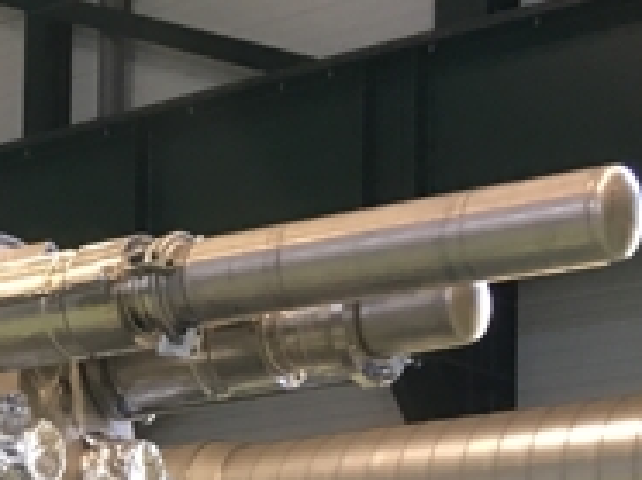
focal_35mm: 126
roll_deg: -0.6
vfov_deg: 11.2
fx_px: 2334
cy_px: 775
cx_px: -573
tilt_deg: +3.1
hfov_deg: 13.7
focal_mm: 4.15
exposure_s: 1/33
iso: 100
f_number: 2.2
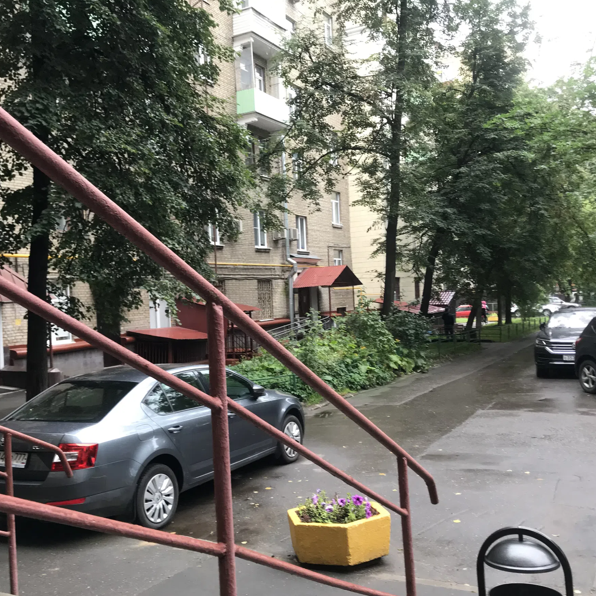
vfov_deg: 48.4
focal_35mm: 34
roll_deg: +1.5
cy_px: 305
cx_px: 277
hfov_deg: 48.4
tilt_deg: -0.8
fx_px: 662
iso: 40
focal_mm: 3.99
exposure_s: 1/95
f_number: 1.8
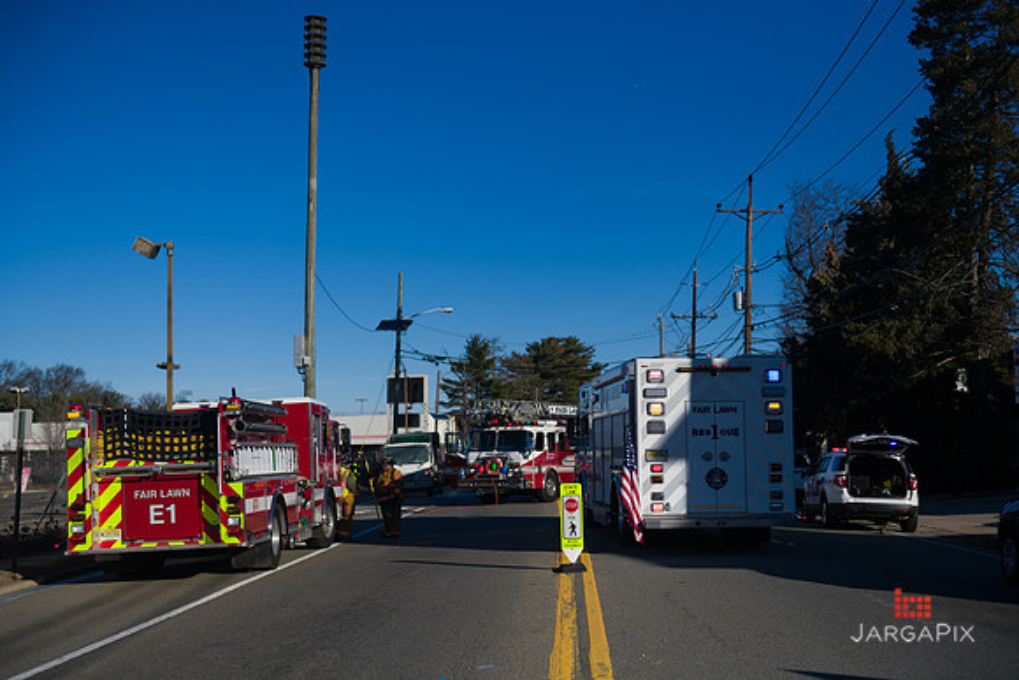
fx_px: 1359
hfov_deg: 41.1
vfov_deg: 28.1
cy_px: 340
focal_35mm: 48
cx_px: 510
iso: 200
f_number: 3.2
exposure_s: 1/8000
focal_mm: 48
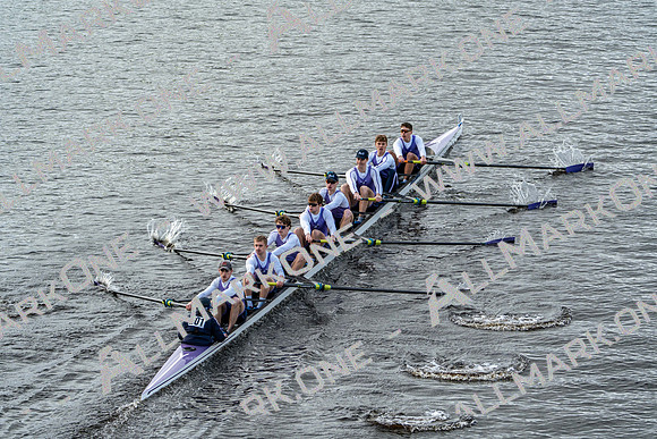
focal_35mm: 200
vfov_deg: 6.9
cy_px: 220
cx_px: 328
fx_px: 3651
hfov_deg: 10.3
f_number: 5.6
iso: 640
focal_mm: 200
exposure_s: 1/1250
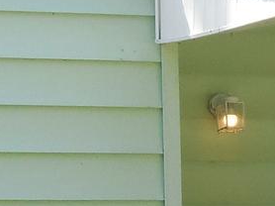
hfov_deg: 5.8
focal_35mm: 339
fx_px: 2691
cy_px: 185
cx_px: 187
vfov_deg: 4.4
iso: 125
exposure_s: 1/400
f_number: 3.8
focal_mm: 8.2
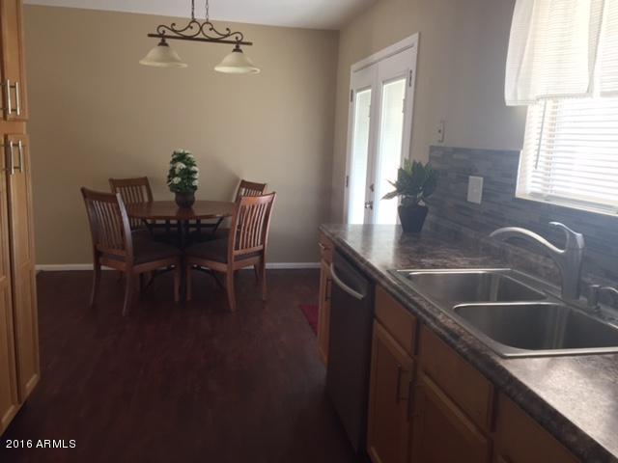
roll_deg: -2.4
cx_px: 309
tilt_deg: -10.1
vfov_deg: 48.2
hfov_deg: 61.7
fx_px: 518
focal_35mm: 29
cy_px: 232
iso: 200
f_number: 2.2
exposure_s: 1/30
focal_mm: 4.15
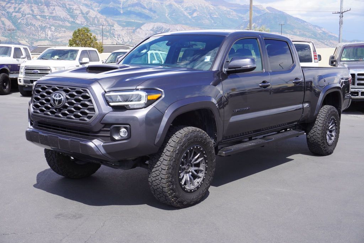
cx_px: 182
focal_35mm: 44
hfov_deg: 44.9
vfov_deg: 30.9
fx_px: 440
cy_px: 122
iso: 100
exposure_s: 1/125
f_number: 9
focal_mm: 29
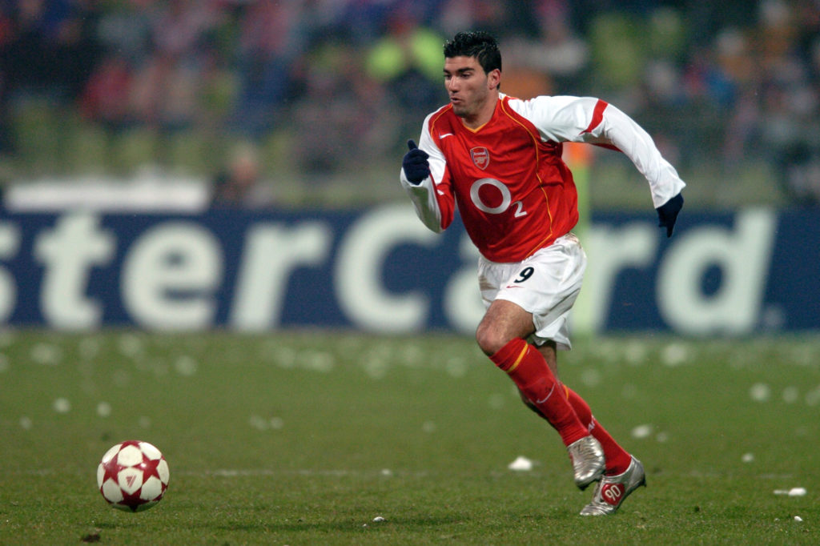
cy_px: 273
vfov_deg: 2.3
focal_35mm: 600
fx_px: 13661
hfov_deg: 3.4
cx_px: 410
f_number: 2.8
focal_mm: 400
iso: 500
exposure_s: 1/500
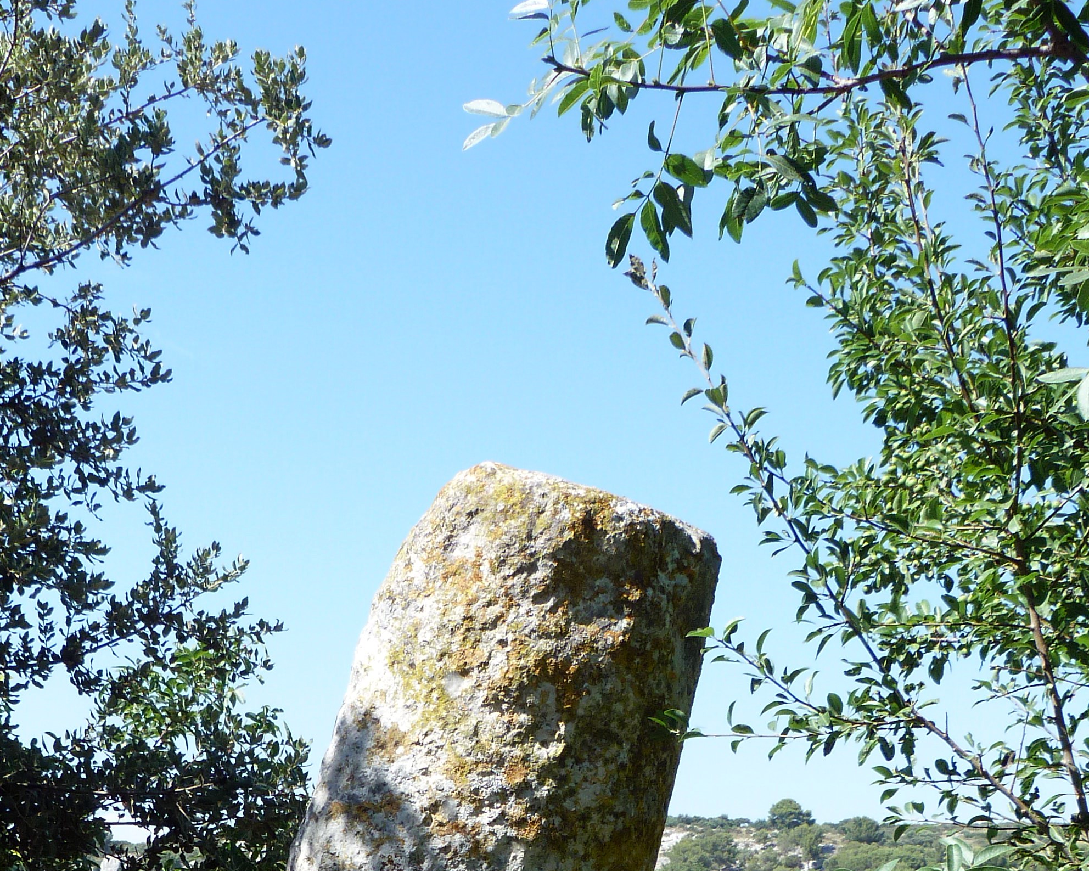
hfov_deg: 27.8
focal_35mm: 68
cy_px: 1055
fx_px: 2192
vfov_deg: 20.9
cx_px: 385
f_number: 4
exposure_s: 1/250
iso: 80
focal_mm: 5.8
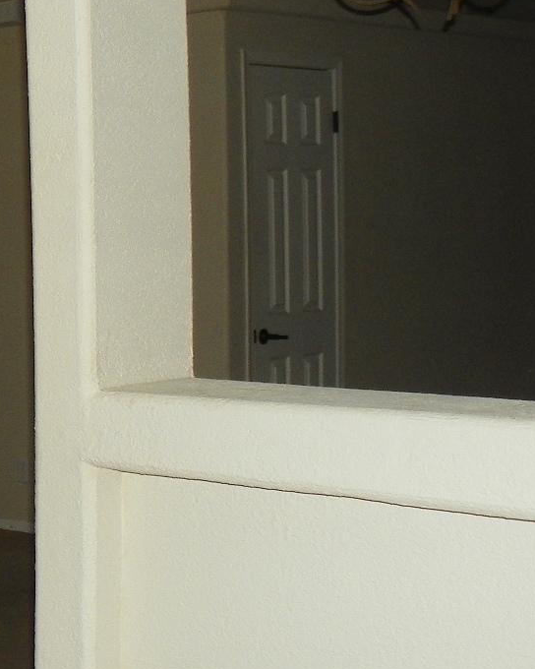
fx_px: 1583
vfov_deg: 23.8
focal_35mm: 80
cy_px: 387
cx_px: -507
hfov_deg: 15.6
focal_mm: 4.6
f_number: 2.8
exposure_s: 1/125
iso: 64
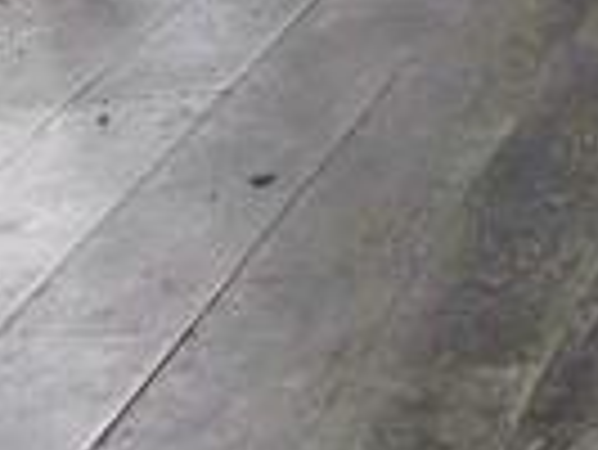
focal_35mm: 177
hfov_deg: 10.1
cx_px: 1290
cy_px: -441
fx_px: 3060
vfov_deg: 8.0
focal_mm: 5.4
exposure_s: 1/120
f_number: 1.8
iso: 1250
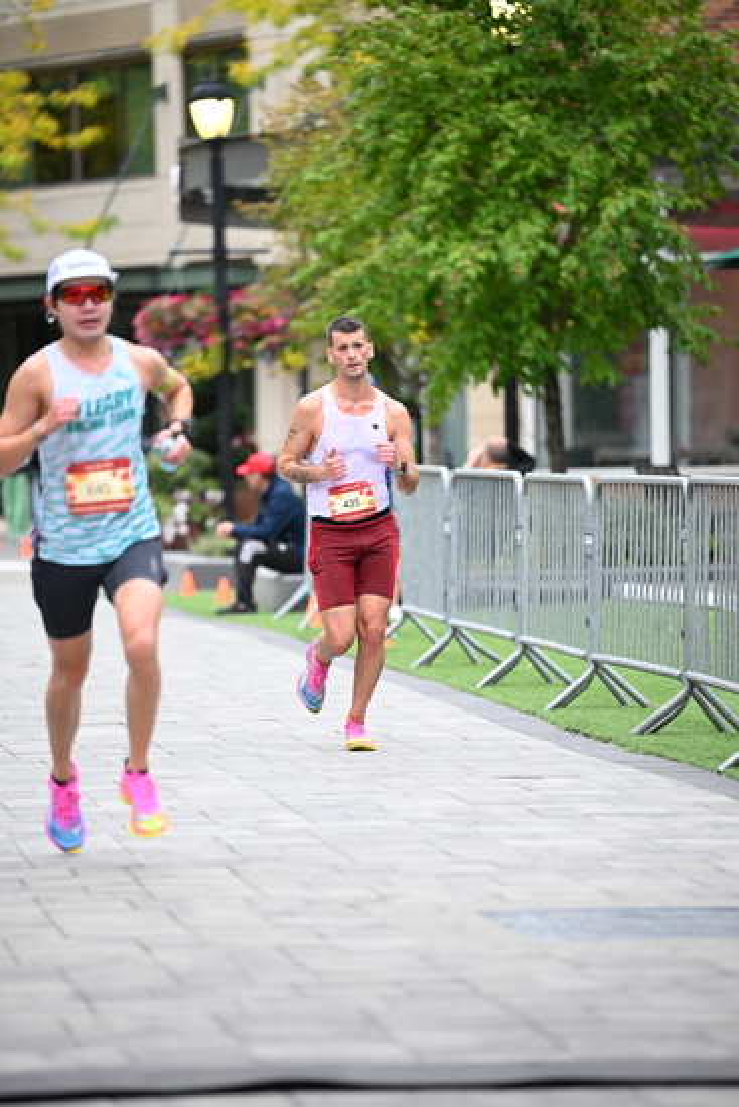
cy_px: 554
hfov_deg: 7.9
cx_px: 370
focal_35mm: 175
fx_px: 5385
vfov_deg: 11.7
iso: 1600
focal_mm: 175
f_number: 2.8
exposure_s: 1/1250
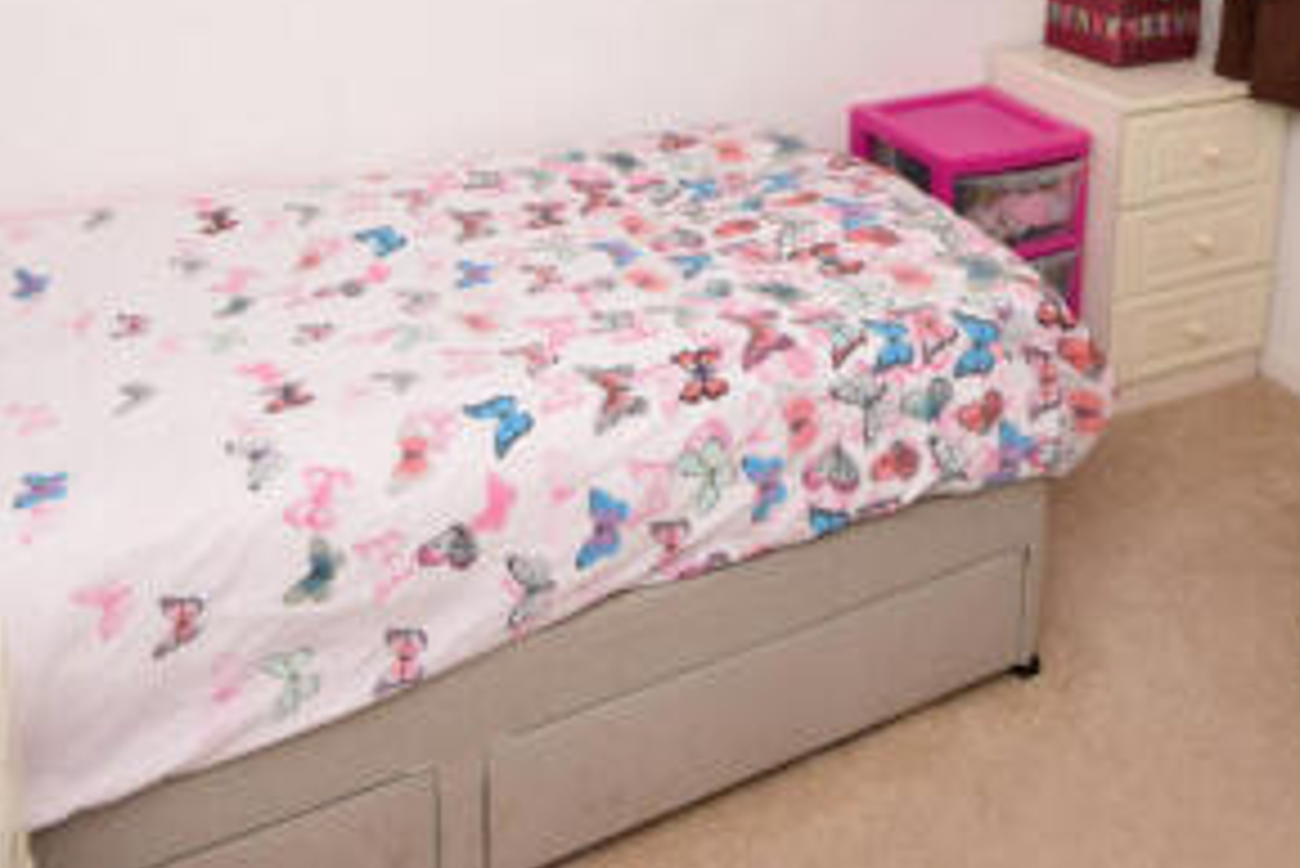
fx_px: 1228
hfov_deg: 55.5
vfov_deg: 34.9
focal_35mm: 34
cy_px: -20
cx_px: 749
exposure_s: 1/60
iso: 250
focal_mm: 10
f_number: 9
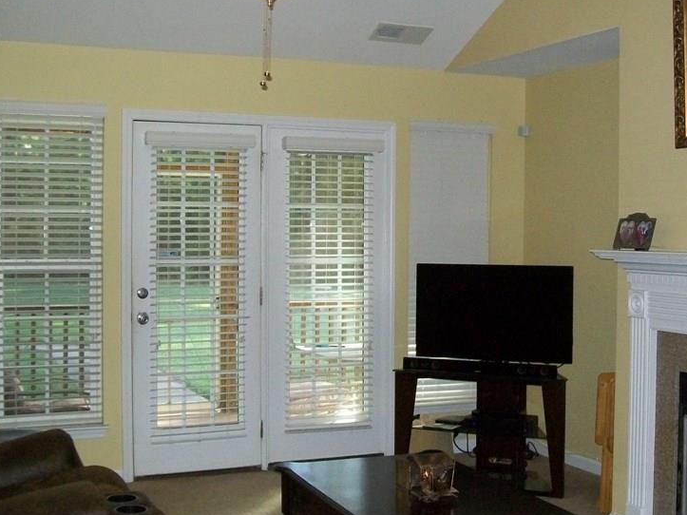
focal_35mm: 51
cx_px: 420
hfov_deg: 37.3
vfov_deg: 28.5
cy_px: 238
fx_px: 1012
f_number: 2.7
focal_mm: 6
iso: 200
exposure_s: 1/125
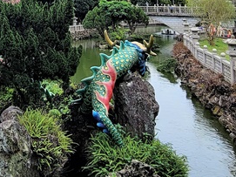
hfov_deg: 36.4
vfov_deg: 26.4
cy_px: -43
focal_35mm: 48
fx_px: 327
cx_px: 10
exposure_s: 1/641
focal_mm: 2.2
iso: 50
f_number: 2.2
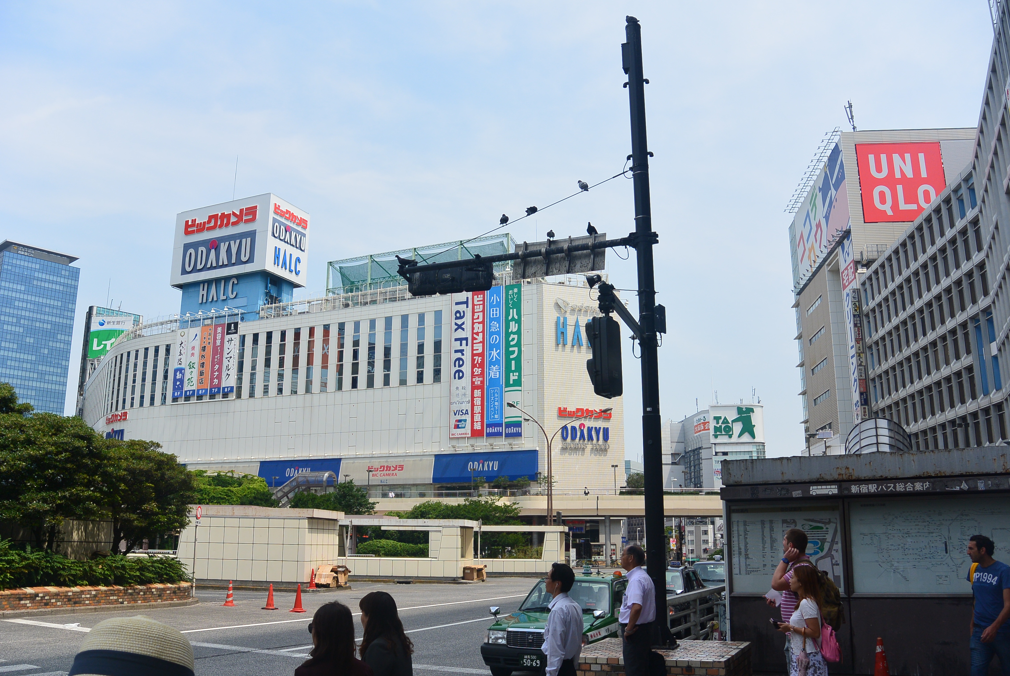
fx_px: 815
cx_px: 505
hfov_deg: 63.6
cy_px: 338
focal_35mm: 29
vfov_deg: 45.1
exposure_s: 1/640
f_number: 4.5
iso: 100
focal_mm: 11
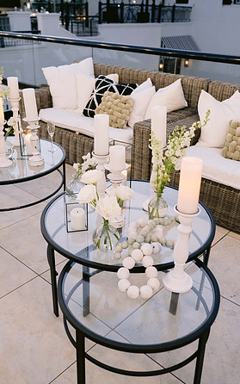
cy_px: 192
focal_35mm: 36
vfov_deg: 54.0
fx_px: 377
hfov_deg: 35.3
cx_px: 112
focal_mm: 35
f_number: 3.2
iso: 2500
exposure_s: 1/160
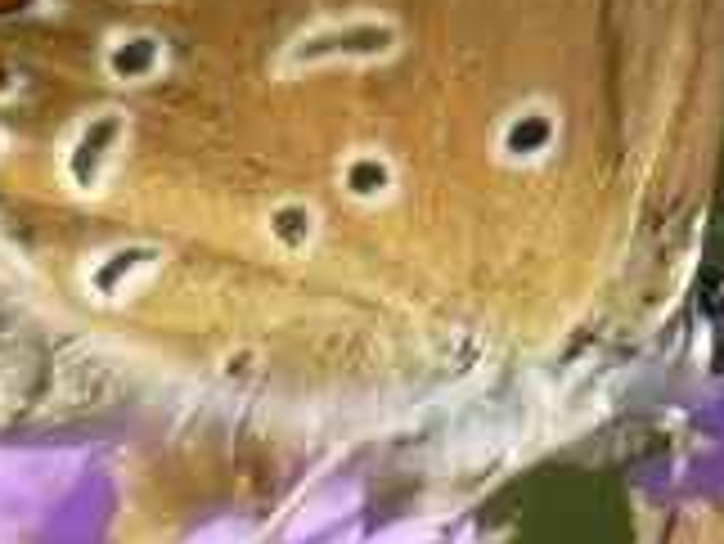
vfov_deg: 0.9
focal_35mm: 1586
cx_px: 378
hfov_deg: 1.2
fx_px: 33196
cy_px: 45
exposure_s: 1/100
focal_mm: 71.7
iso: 80
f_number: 5.6
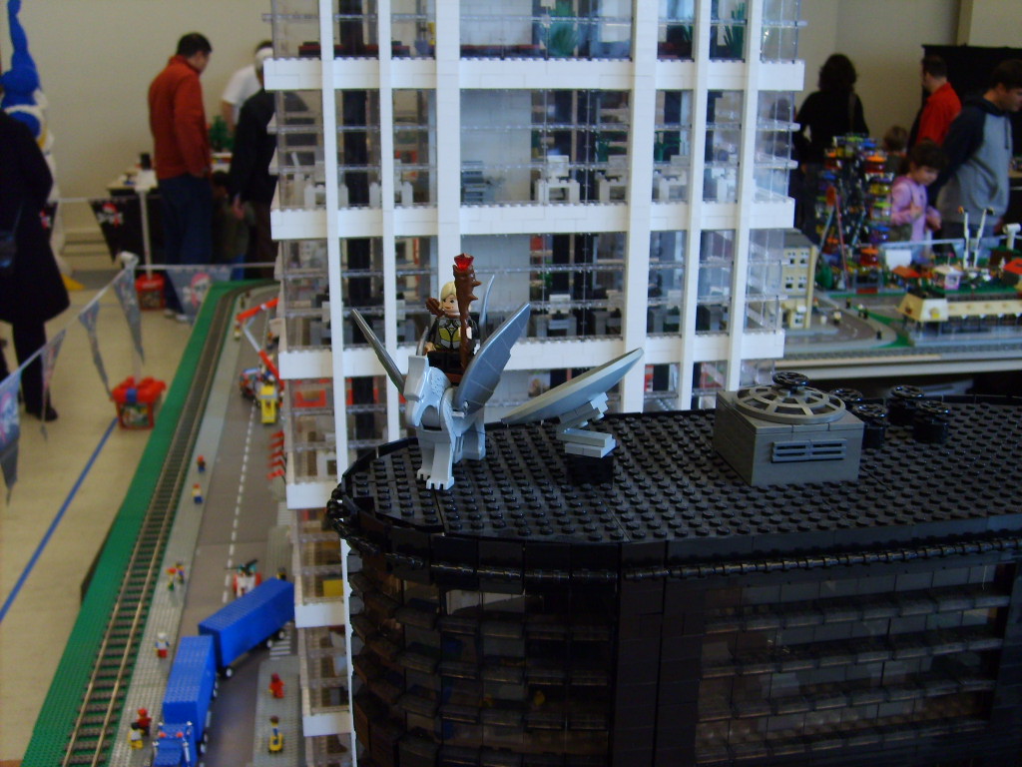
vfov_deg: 40.7
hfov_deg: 52.6
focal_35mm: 35
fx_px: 1033
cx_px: 511
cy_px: 384
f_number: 2.8
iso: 100
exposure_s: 1/30
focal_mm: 5.8
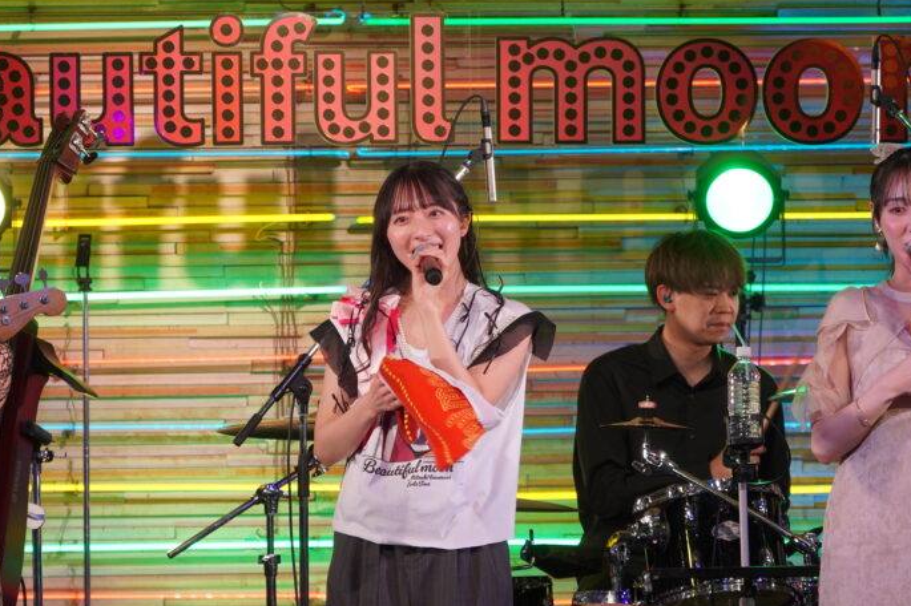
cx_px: 356
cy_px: 385
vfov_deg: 5.0
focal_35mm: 275
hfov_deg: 7.5
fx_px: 6955
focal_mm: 157
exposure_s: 1/160
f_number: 5.6
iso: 500
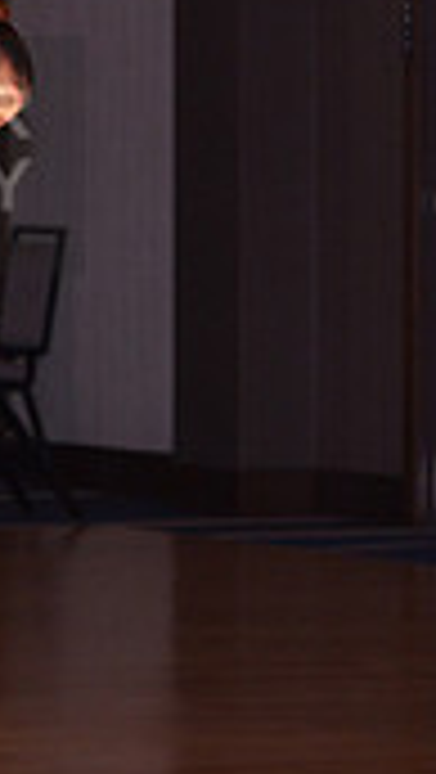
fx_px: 7959
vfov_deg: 5.6
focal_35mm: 388
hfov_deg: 3.1
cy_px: 155
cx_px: -405
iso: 1600
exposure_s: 1/250
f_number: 5.6
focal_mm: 110
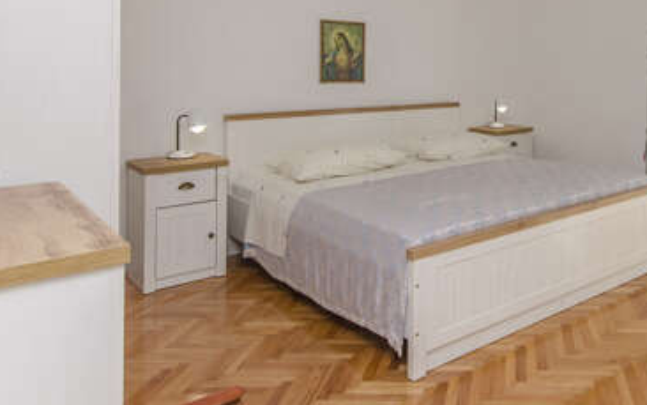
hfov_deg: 55.4
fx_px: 564
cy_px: 91
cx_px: 518
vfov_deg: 38.2
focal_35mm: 32
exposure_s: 1/125
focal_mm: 10
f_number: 7.1
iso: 100
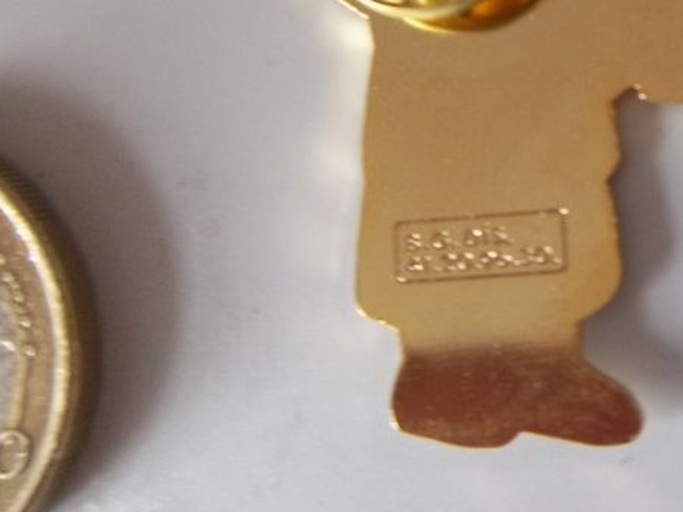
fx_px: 1203
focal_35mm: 61
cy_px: 68
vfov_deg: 23.5
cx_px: 680
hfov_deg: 29.6
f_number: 3.5
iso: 160
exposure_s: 1/15
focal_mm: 5.05
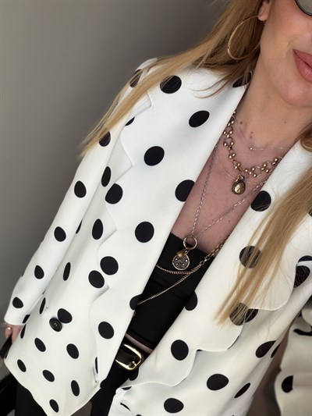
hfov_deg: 46.8
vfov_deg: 60.0
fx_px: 360
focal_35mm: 30
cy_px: 208
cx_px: 156
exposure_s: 1/121
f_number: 1.9
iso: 50
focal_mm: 2.71
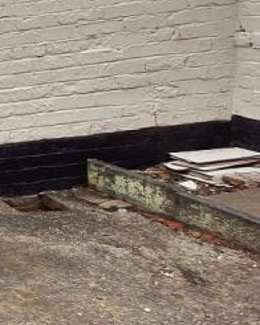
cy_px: 92
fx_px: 510
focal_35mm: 53
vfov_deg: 34.8
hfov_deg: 14.9
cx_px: -377
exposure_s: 1/182
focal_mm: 1.74
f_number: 2.2
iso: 40
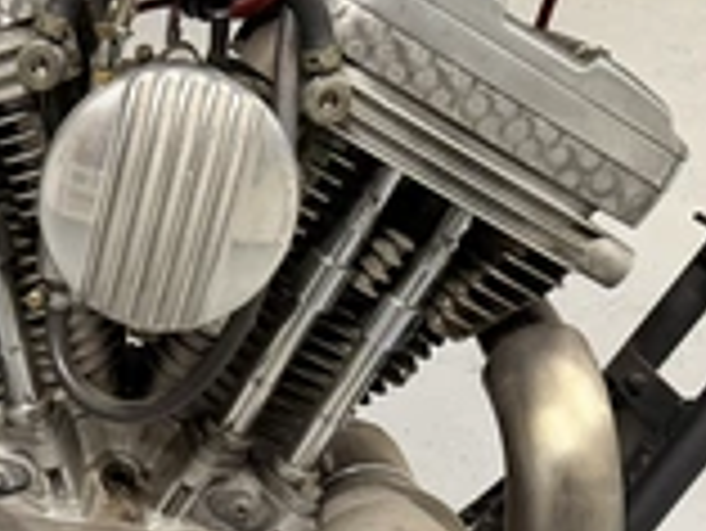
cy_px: 468
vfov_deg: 23.5
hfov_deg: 30.1
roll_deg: -3.2
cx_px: 49
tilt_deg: -39.3
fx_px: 1245
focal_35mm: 61
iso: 500
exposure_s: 1/60
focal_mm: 6.76
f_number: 1.78
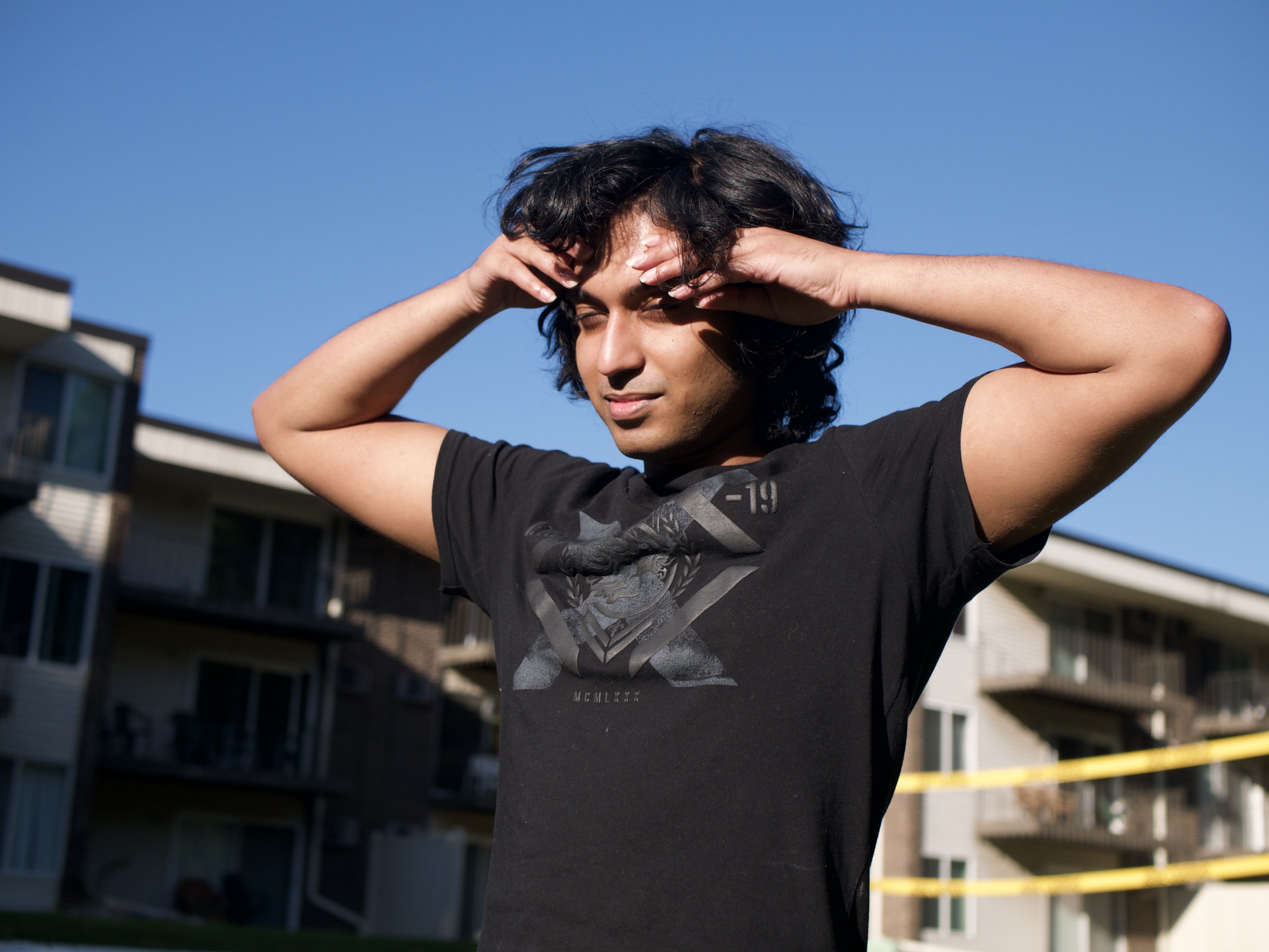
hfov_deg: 38.2
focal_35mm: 50
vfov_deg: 29.1
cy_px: 476
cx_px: 634
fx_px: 1834
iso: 250
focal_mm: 25
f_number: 2.8
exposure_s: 1/3200
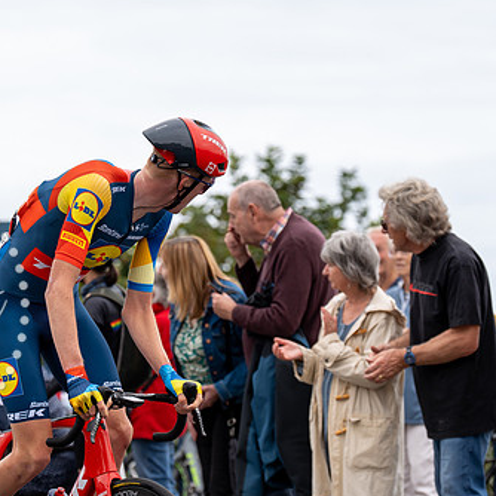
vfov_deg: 9.8
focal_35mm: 179
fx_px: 2902
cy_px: 229
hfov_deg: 9.8
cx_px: 120
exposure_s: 1/1000
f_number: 3.5
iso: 320
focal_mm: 119
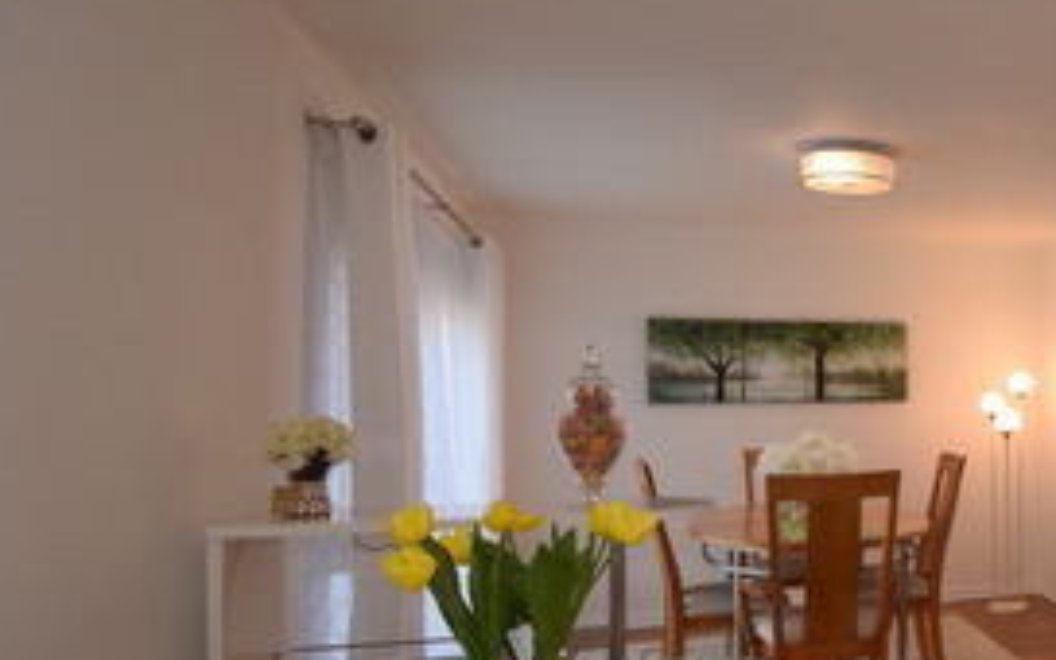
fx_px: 1036
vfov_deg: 35.2
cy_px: 398
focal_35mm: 36
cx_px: 1138
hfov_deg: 43.2
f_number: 5
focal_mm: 10
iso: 800
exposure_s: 1/100
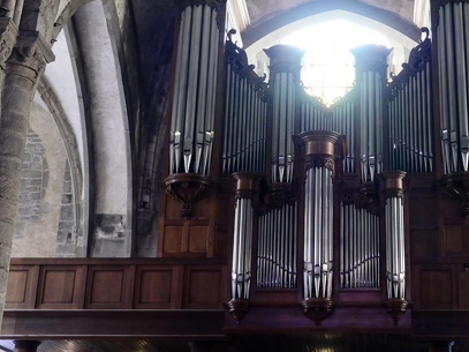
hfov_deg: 26.1
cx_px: 334
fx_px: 1002
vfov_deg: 19.7
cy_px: 63
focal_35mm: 74
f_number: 2.8
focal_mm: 19
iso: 1600
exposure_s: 1/15
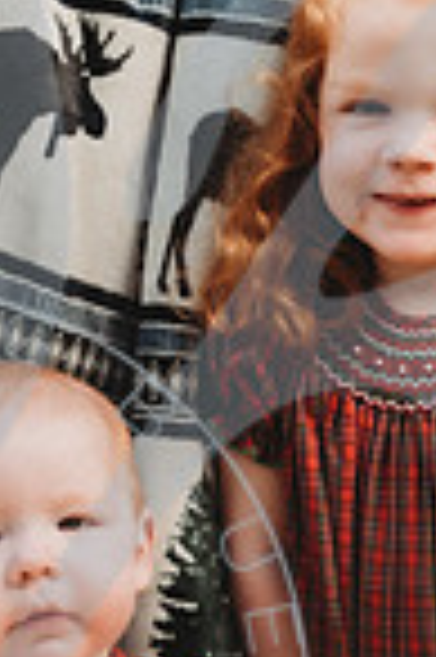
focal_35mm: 191
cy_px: 360
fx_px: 3478
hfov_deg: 7.2
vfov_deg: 10.8
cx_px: 94
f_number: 2.8
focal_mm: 62
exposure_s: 1/500
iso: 100
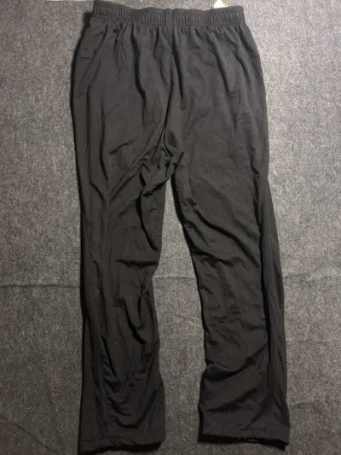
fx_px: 341
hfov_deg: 53.1
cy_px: 228
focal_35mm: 26
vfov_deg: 67.3
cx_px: 170
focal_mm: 5.7
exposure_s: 1/50
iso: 400
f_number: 1.5
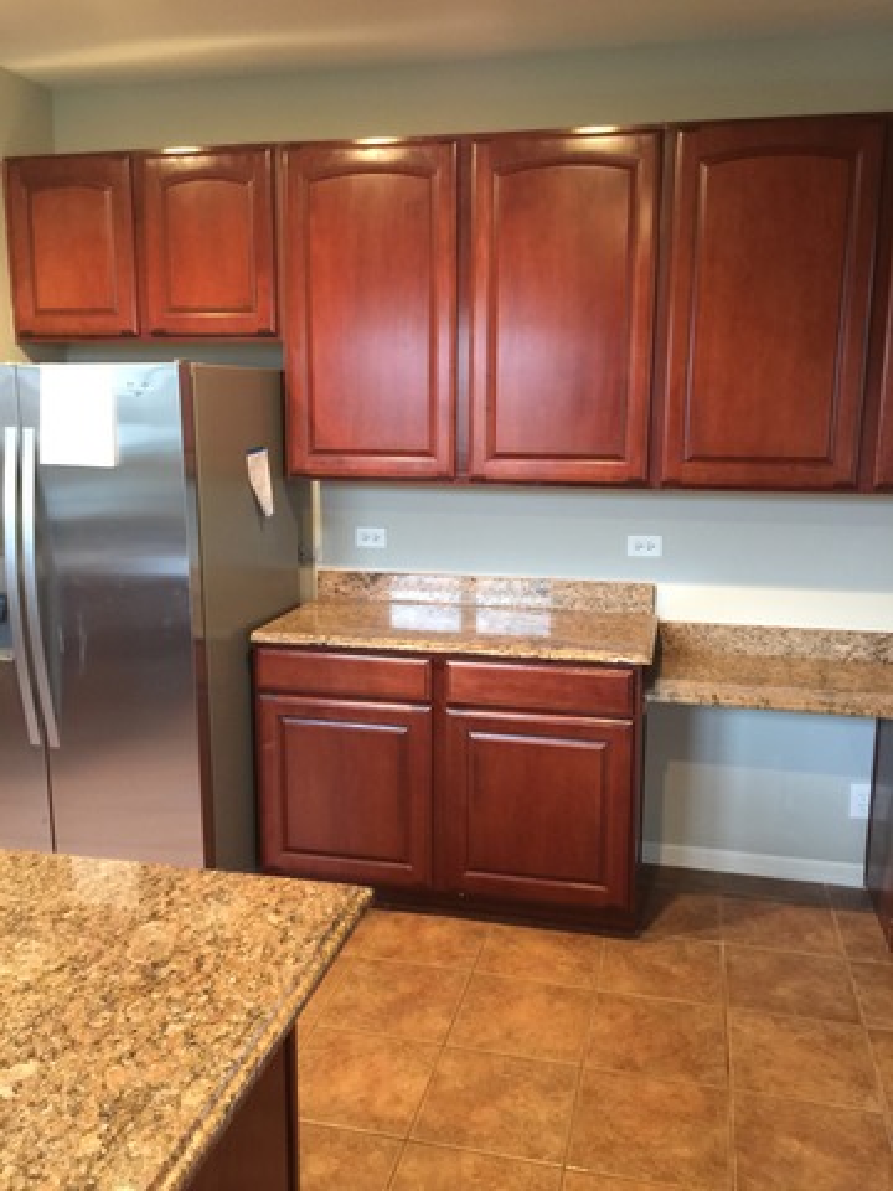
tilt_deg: -9.3
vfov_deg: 61.7
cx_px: 446
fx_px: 997
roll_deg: -2.0
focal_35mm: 29
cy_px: 596
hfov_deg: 48.2
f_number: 2.2
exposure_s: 1/4
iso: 64
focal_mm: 4.15
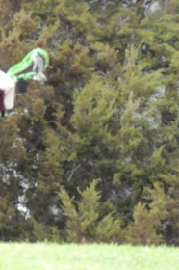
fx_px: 7117
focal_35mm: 952
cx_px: 12
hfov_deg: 1.4
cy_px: 112
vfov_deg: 2.2
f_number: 4.8
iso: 500
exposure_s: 1/400
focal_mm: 71.3
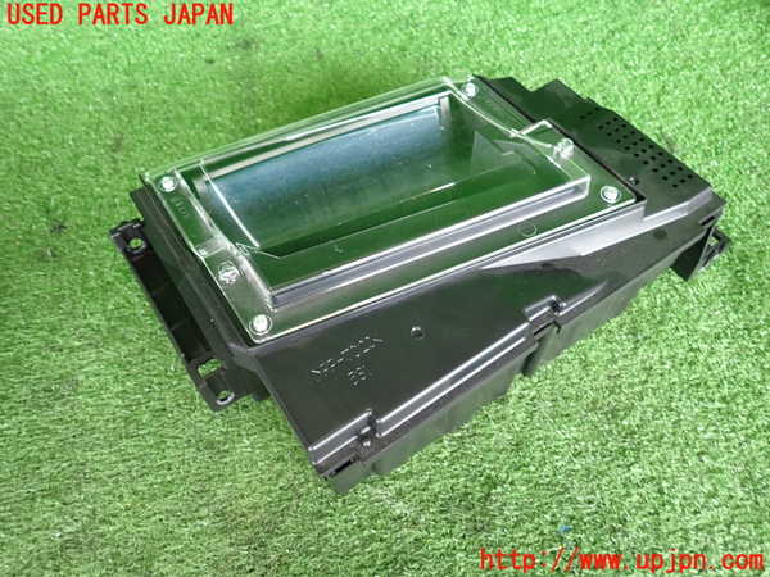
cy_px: 288
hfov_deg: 69.4
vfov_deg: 54.9
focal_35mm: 25
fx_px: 556
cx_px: 385
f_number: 2
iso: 200
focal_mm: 4.5
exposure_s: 1/40
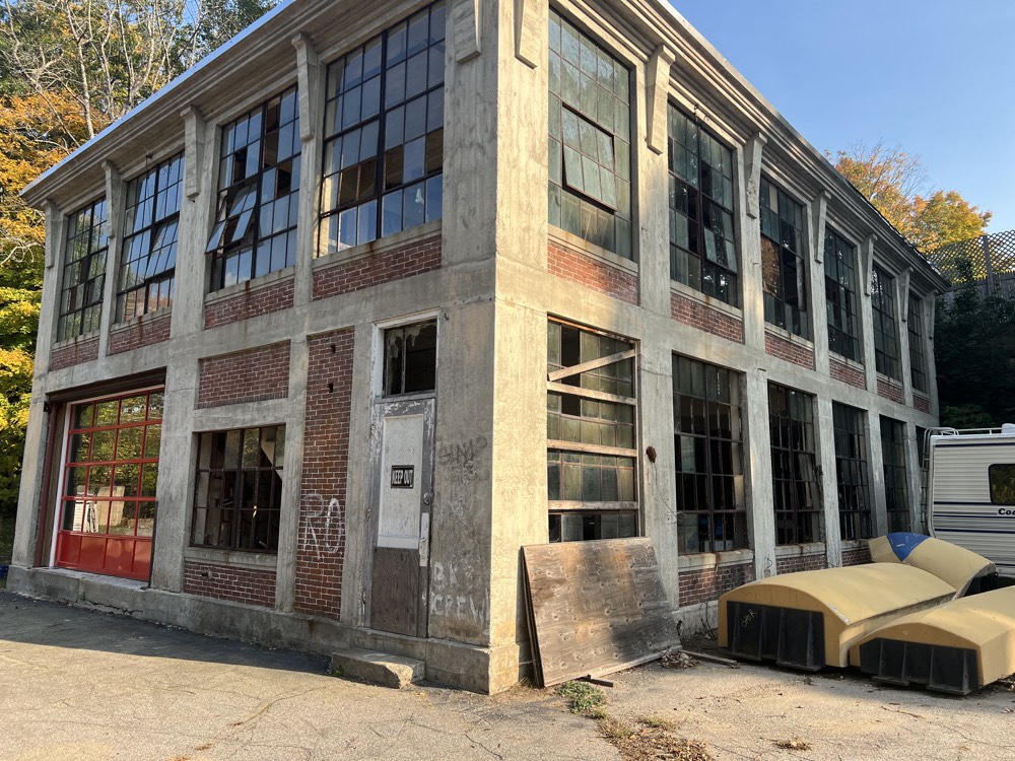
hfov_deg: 67.3
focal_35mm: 26
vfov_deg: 53.1
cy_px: 380
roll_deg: +0.1
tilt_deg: +9.2
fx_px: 762
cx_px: 508
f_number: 1.5
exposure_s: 1/1531
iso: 50
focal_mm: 5.7
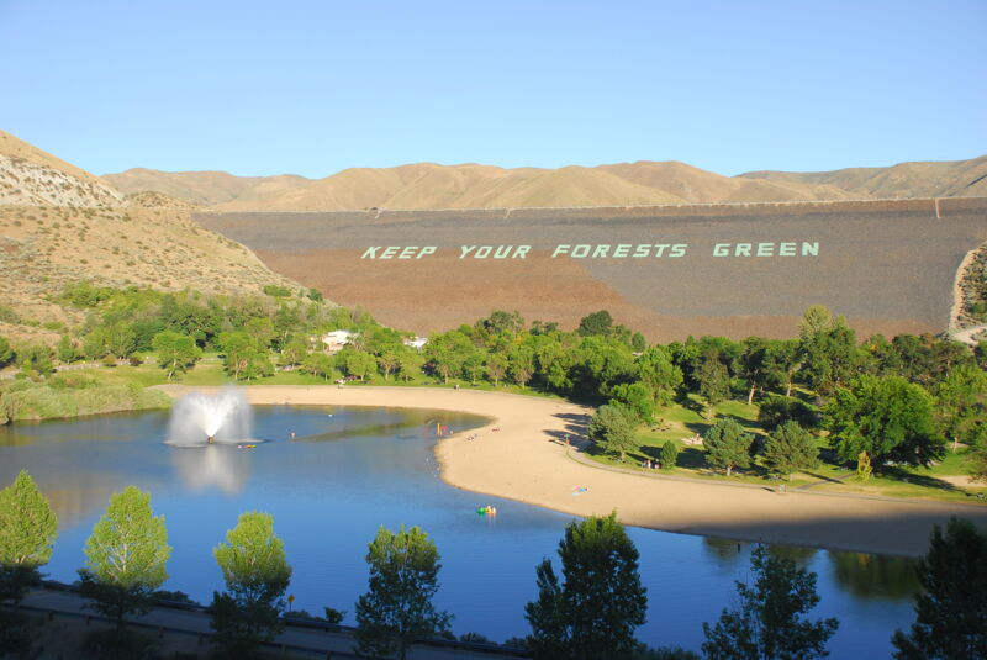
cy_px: 330
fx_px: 1276
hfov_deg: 42.3
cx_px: 494
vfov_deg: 29.0
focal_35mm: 46
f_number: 5.6
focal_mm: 31
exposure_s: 1/320
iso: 160
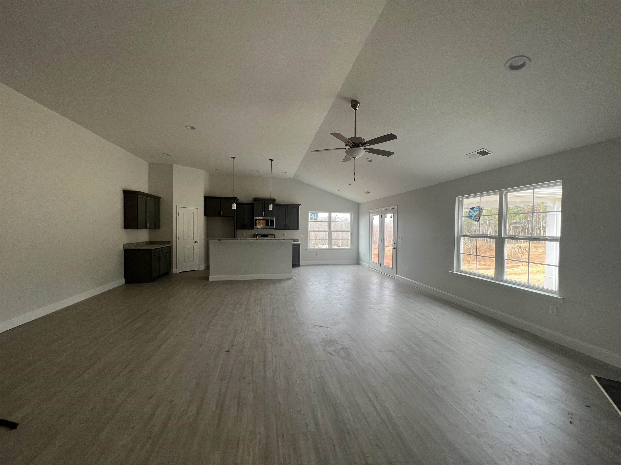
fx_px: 233
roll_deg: -0.2
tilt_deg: -0.4
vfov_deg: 89.9
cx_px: 310
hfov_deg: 106.2
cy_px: 232
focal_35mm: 13
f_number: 1.8
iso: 64
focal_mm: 1.57
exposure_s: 1/120
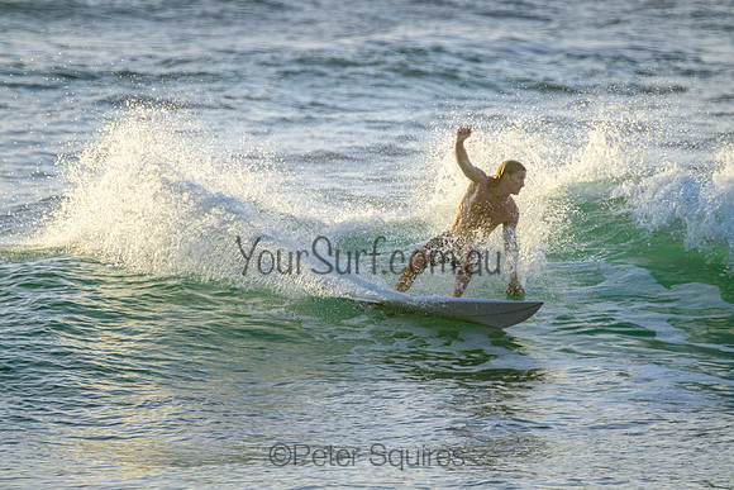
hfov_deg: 2.6
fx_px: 16314
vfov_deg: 1.7
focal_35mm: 800
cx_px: 367
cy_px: 245
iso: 1400
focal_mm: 800
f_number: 11
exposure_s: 1/2000
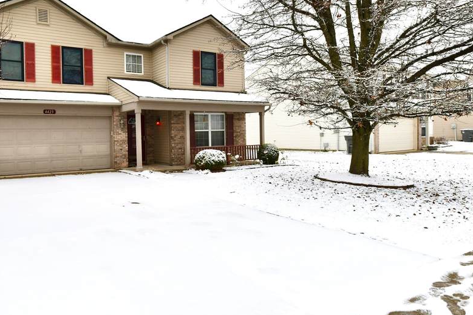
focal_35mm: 23
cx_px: 135
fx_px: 302
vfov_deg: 55.0
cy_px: 141
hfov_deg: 72.3
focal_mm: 14
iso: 640
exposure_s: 1/640
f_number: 13
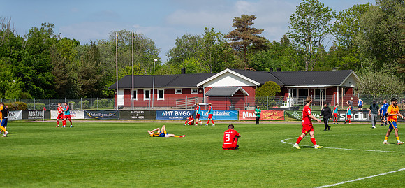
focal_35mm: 76
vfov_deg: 13.6
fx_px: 787
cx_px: 202
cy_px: 135
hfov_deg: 28.9
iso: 100
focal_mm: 70
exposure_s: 1/2000
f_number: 3.2
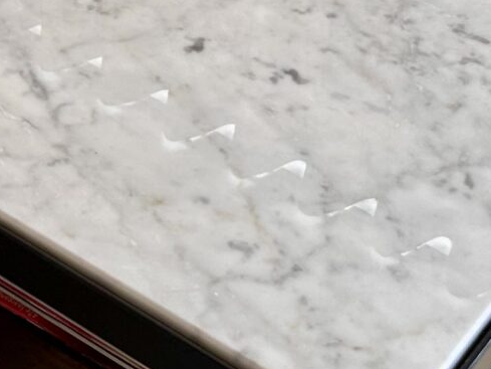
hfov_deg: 14.2
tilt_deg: -38.9
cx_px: -41
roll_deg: -1.9
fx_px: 1930
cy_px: -19
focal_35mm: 136
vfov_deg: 10.8
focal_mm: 5.7
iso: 80
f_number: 1.5
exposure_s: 1/121
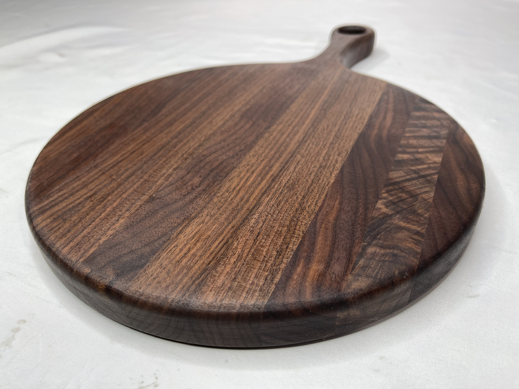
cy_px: 194
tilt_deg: -37.9
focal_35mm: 26
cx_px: 260
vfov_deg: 53.1
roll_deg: +2.8
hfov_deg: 67.3
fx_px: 390
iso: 32
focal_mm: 5.1
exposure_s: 1/153
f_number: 1.6
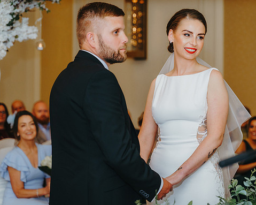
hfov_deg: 21.2
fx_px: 682
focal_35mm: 90
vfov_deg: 17.1
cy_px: 96
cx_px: 149
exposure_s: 1/250
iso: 1250
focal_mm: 75
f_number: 3.2
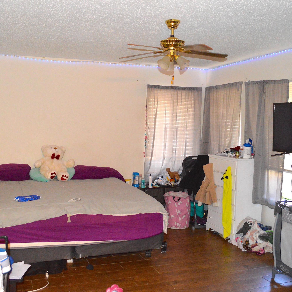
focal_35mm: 39
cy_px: 146
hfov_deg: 42.8
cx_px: 148
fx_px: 372
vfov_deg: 42.8
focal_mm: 20
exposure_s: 1/60
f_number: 3.8
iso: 2500
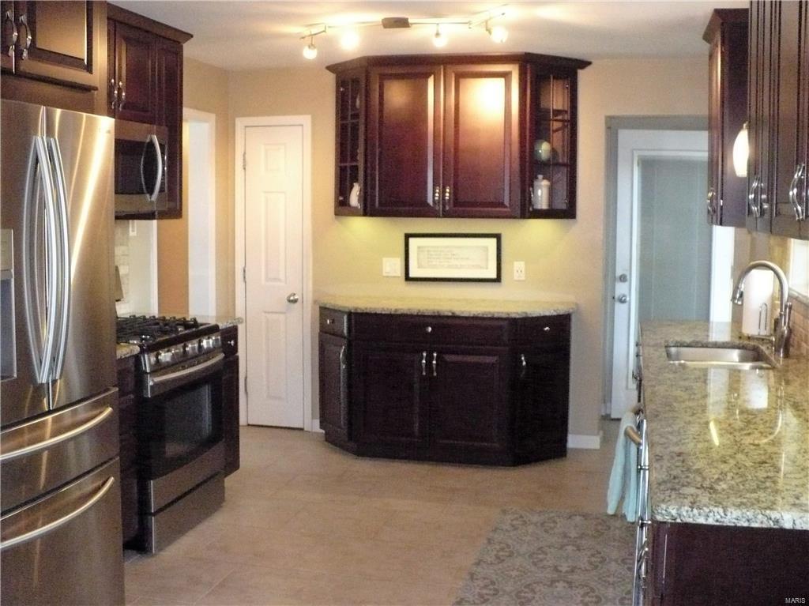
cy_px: 303
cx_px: 404
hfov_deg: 50.2
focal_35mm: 37
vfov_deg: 38.6
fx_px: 864
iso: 800
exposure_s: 1/40
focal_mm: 6.1
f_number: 2.8
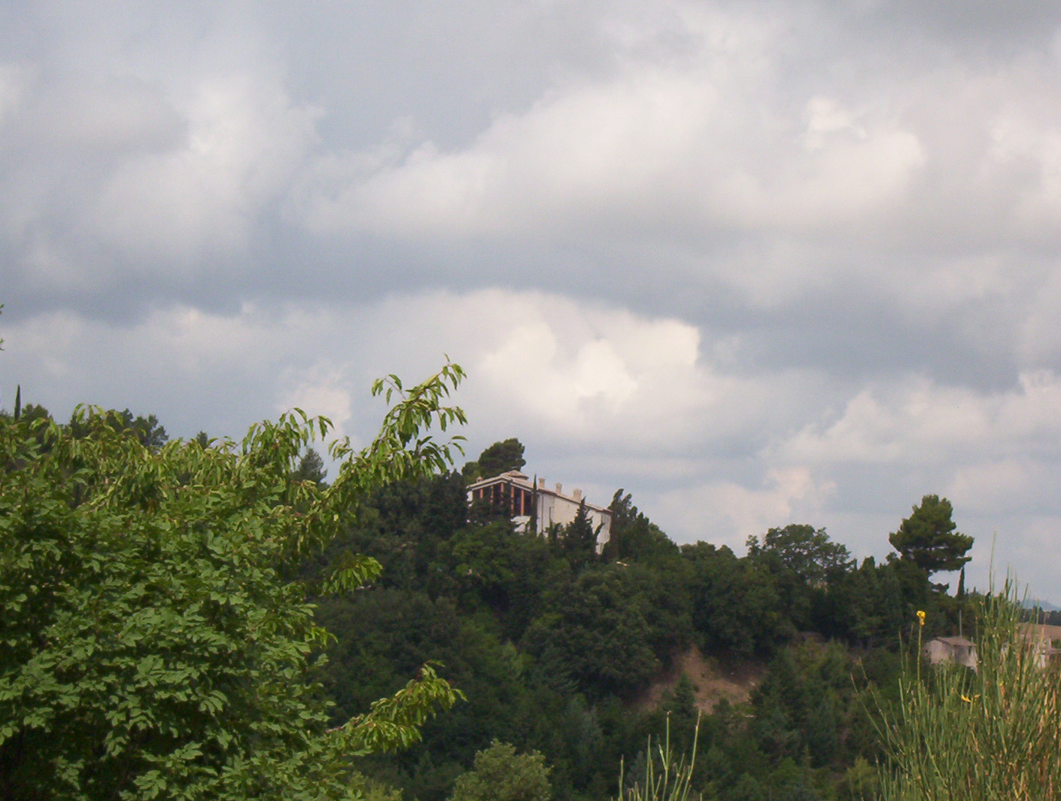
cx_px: 609
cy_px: 425
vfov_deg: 11.9
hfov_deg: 15.7
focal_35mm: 125
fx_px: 3840
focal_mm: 16.61
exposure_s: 1/350
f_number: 8.9
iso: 100
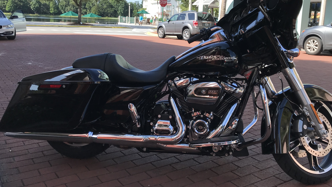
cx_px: 176
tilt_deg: -9.5
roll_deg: -2.8
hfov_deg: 54.0
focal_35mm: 37
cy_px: 72
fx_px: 326
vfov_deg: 31.9
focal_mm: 3.99
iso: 20
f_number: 1.8
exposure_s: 1/948
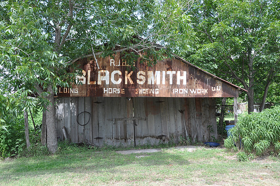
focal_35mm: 33
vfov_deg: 39.9
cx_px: 140
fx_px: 256
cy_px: 93
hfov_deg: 57.3
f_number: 8
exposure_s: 1/60
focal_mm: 22
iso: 200
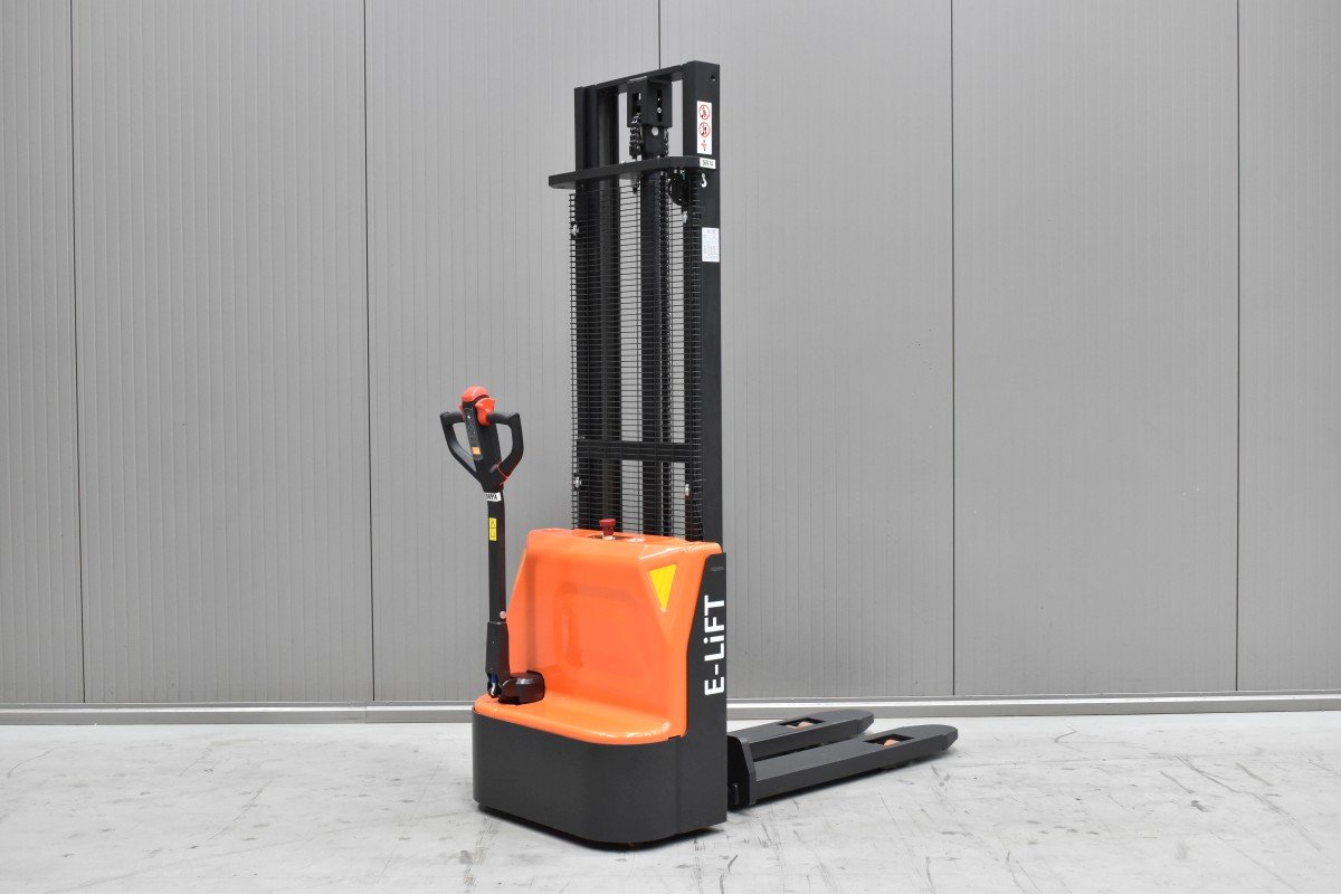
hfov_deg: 47.9
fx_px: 1509
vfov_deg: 33.0
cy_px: 447
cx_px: 670
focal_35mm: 40
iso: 1250
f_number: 6.3
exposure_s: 1/20
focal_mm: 27
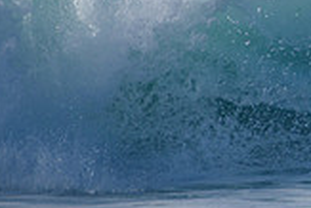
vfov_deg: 0.8
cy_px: 9
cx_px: 544
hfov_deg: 1.1
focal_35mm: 1831
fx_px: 15832
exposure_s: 1/2000
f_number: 5.6
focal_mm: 500
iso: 220
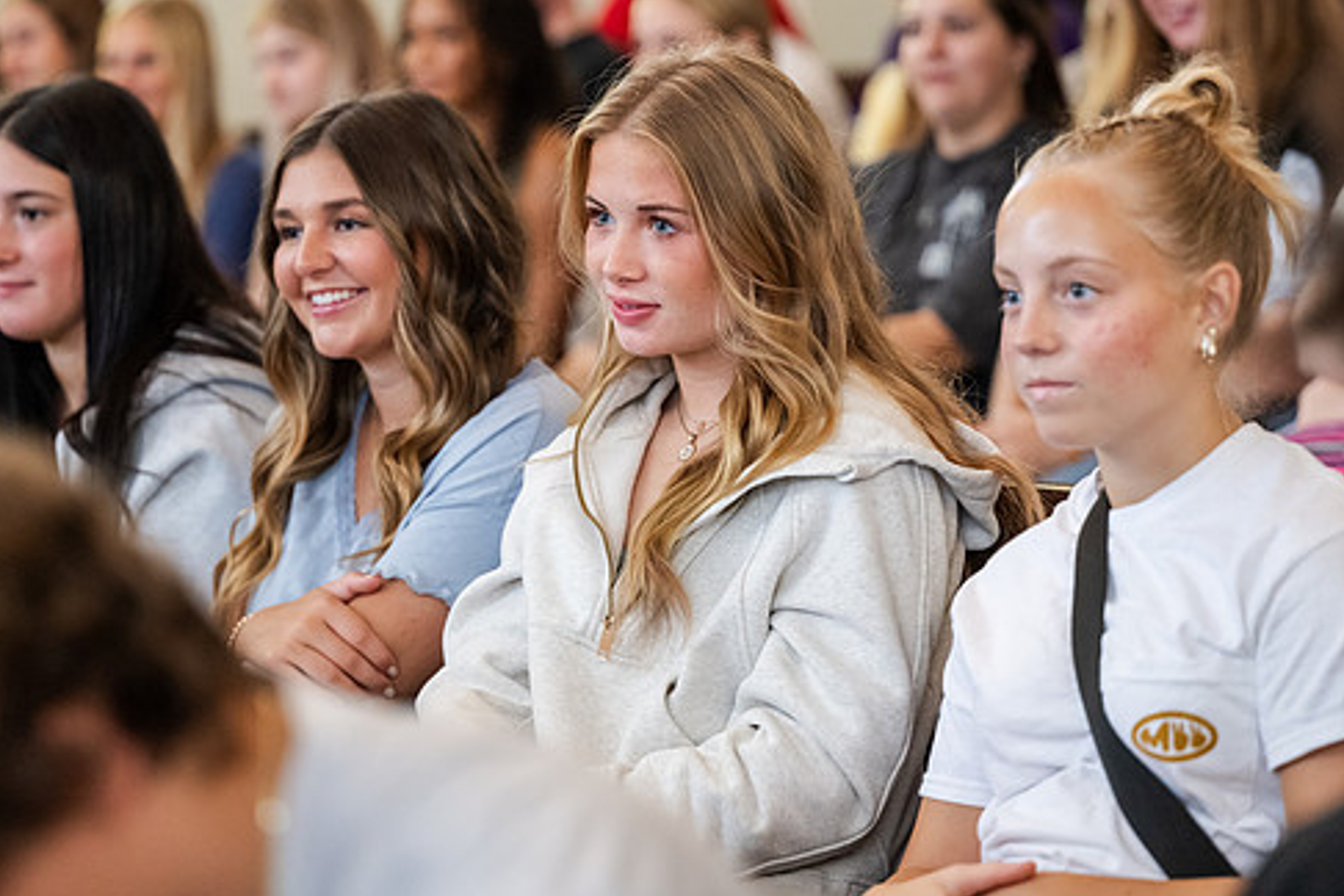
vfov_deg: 11.1
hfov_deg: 16.7
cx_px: 650
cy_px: 380
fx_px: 4592
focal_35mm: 123
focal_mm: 103
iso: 4000
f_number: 2.8
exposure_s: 1/200
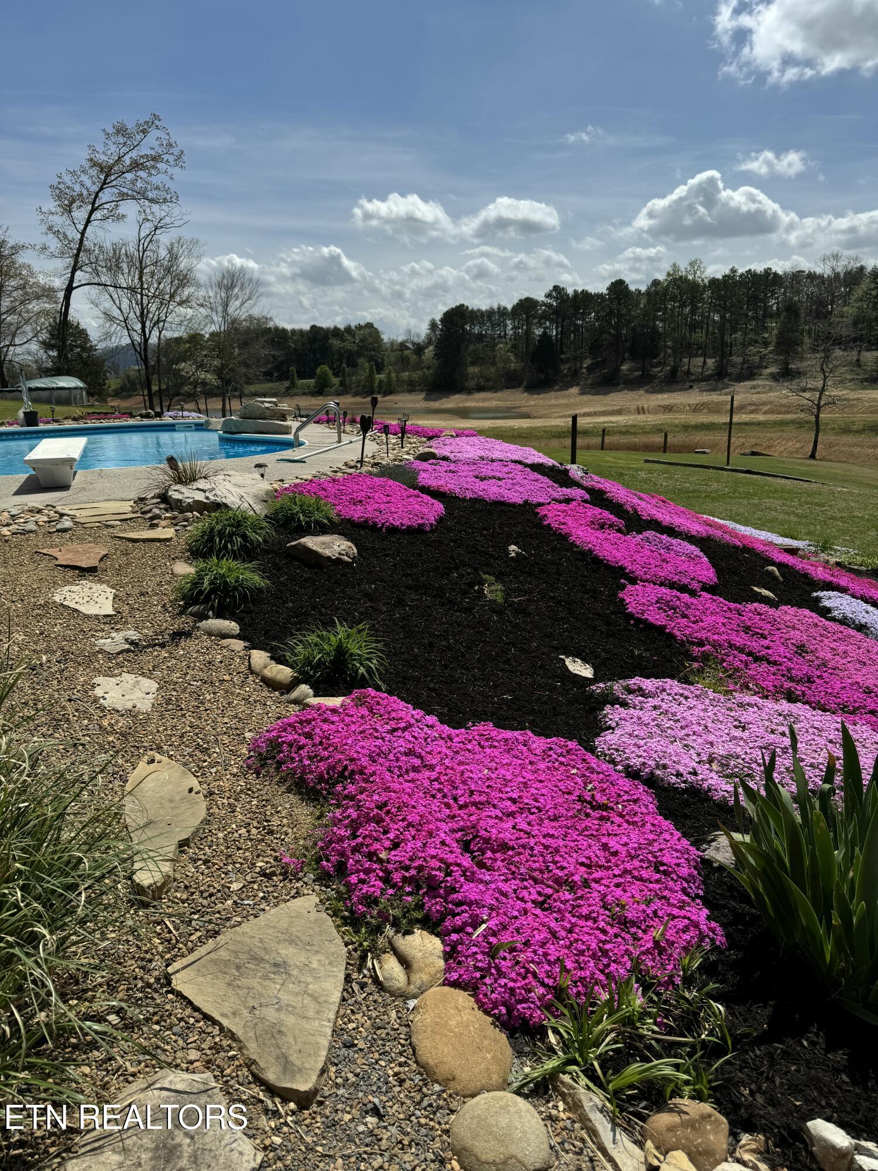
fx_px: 812
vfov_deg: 71.6
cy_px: 586
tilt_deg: -14.4
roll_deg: +2.2
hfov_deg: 56.8
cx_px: 439
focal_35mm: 24
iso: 80
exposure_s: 1/7937
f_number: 1.78
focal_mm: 6.76
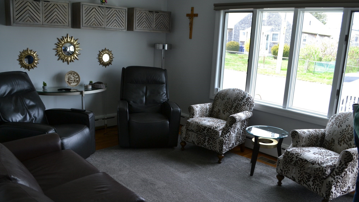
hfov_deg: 61.0
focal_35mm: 32
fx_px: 305
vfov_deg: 36.7
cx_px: 181
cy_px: 105
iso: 360
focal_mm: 20
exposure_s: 1/125
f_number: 5.6
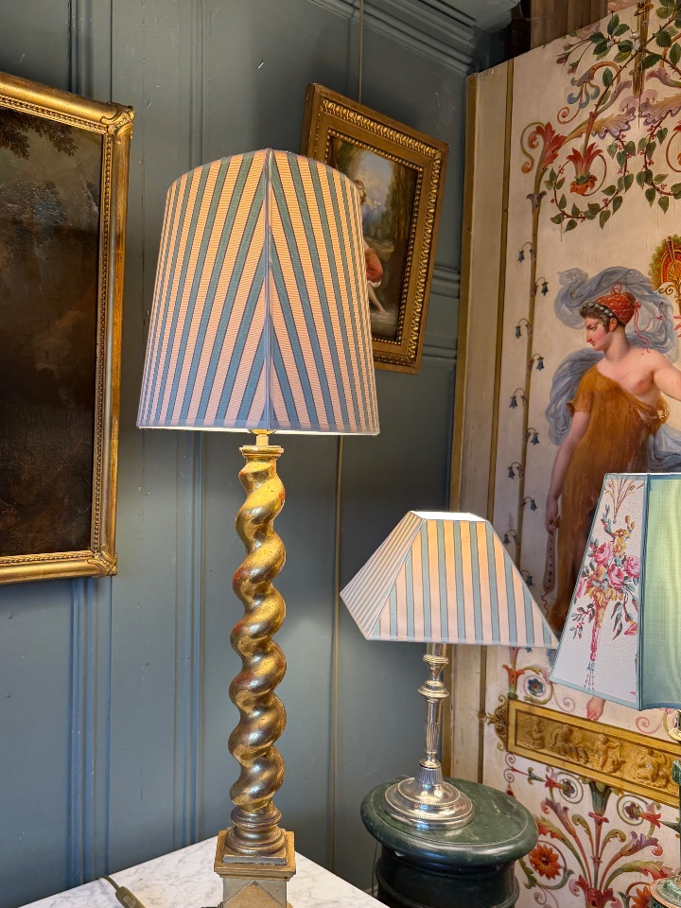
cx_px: 256
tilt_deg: -4.3
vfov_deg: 59.6
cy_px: 532
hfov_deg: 46.4
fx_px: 787
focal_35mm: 30
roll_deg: -2.1
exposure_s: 1/100
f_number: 1.78
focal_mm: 6.76
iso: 160
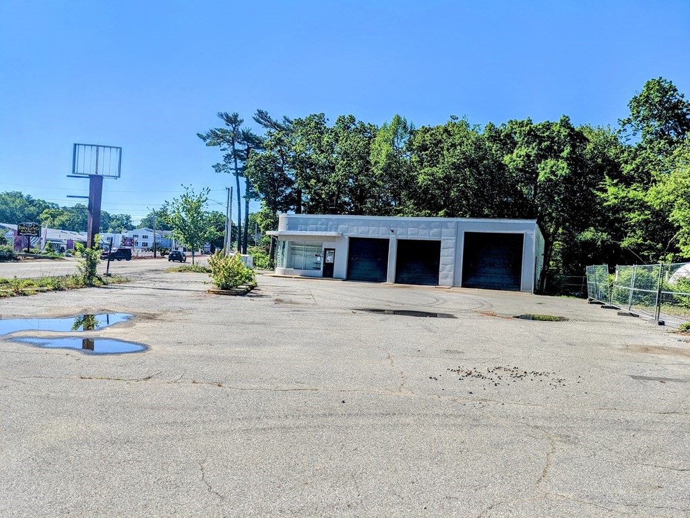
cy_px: 259
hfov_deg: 65.3
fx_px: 538
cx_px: 345
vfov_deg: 51.4
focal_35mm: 27
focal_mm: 4.38
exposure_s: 1/3356
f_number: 1.73
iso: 60
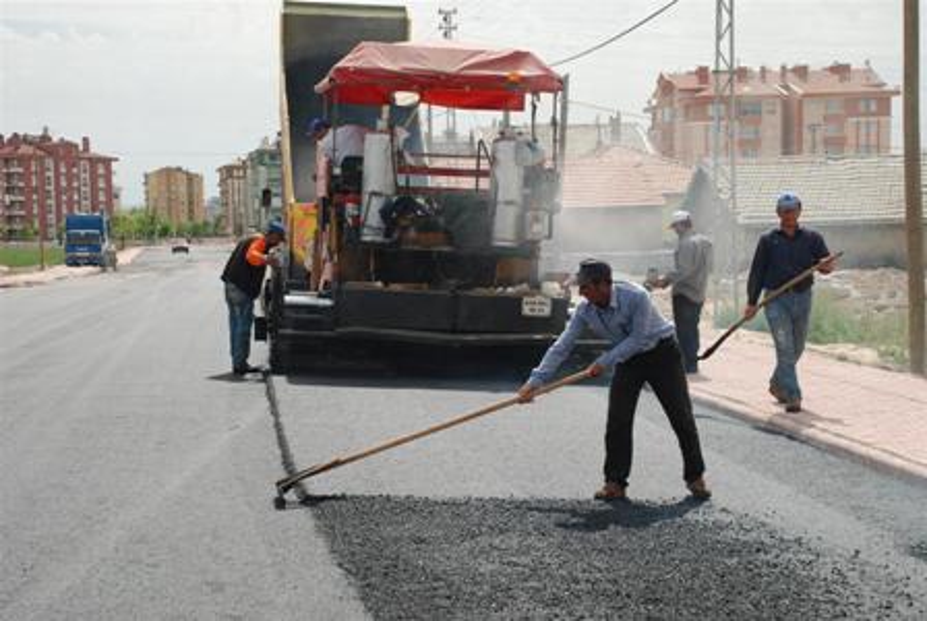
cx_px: 464
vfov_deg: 19.0
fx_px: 1856
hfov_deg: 28.0
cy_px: 310
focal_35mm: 72
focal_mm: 48
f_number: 8
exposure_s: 1/250
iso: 100
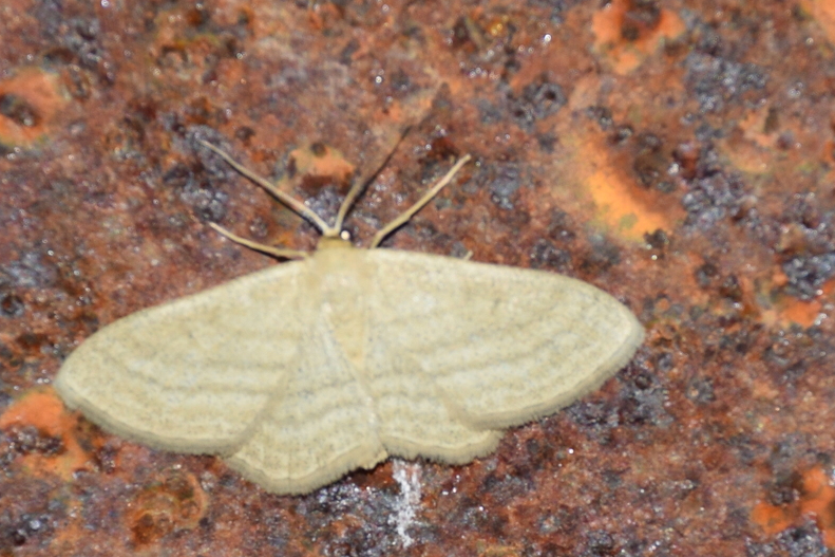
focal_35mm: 255
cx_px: 377
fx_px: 5913
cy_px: 311
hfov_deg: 8.1
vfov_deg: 5.4
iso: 320
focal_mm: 140
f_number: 7.1
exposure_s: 1/60
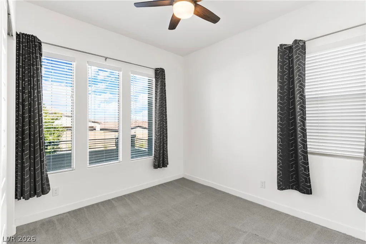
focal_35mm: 17
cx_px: 183
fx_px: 173
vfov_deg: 70.5
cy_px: 122
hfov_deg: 93.3
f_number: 8
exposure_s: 1/6
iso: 400
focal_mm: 17
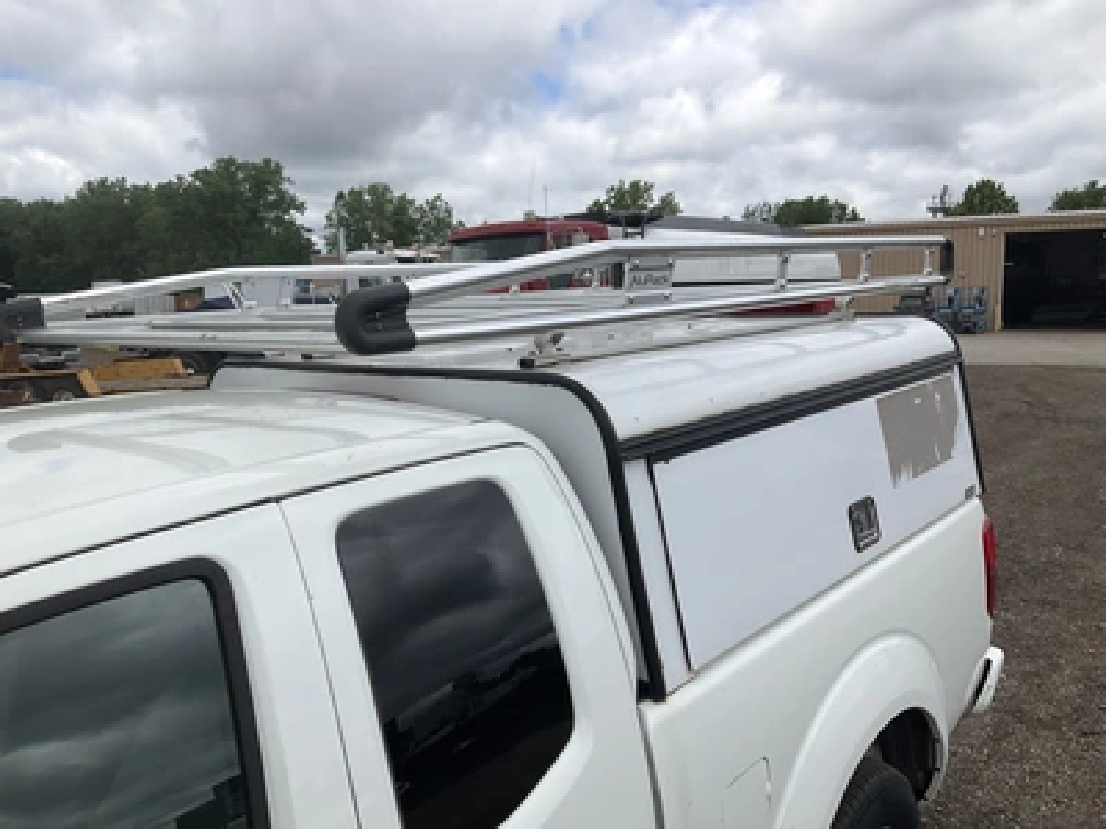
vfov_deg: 48.2
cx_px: 553
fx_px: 927
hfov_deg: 61.7
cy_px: 414
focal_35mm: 29
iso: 25
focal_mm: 3
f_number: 1.8
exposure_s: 1/2538
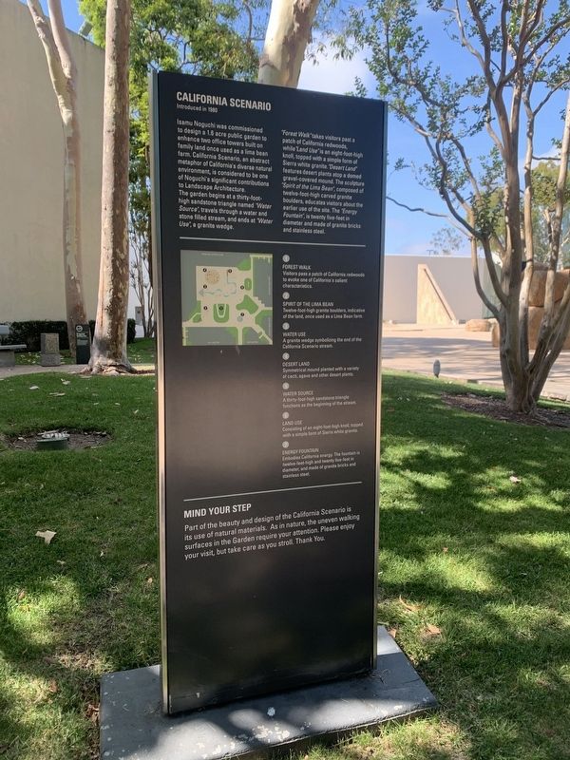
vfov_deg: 67.3
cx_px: 285
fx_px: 571
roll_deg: -0.6
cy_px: 380
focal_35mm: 26
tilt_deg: -5.6
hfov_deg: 53.1
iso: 25
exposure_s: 1/350
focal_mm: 4.25
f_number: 1.8
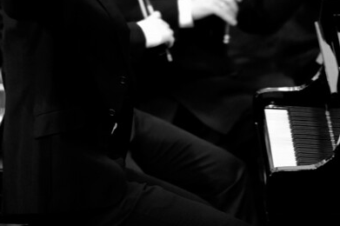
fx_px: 9653
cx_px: 363
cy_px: -54
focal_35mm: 1023
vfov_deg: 1.3
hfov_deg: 2.0
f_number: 2.8
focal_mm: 400
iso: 800
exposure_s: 1/160
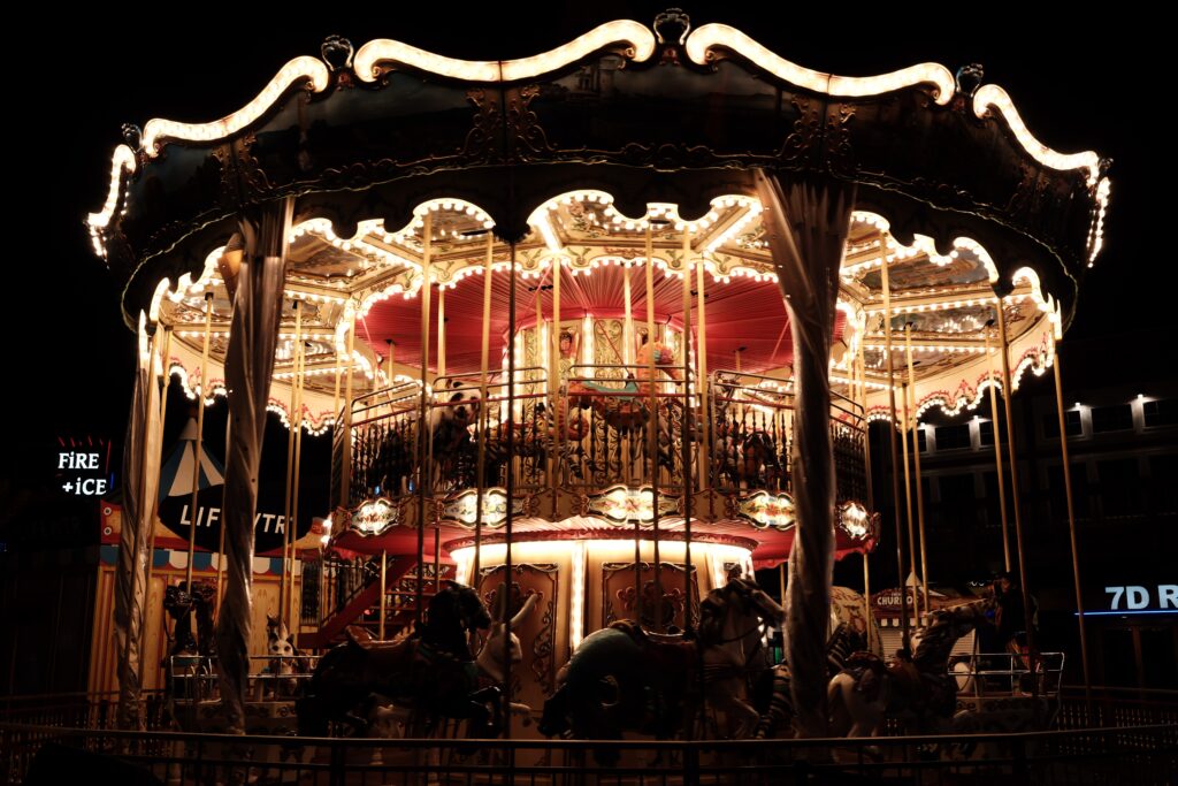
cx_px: 589
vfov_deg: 37.9
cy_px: 393
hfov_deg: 54.4
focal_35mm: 35
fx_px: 1145
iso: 500
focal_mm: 23
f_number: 4.5
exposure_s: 1/85
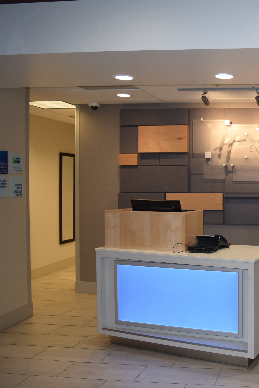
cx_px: 283
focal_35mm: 41
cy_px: 195
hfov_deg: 29.5
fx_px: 442
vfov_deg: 47.4
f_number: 4
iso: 400
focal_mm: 18
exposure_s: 1/125
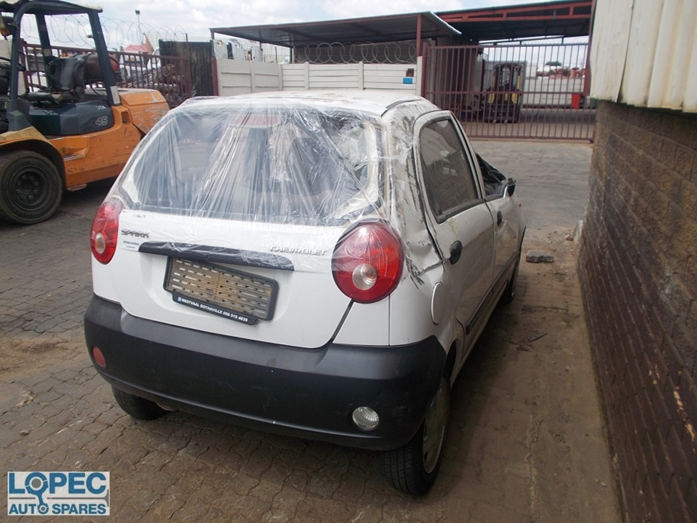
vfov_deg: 53.1
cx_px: 348
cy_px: 262
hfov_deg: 67.3
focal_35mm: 26
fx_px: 524
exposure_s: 1/100
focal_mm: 4.6
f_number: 8
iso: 80
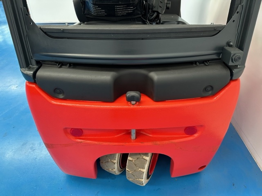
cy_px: 98
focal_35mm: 24
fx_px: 182
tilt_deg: -35.3
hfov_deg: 71.6
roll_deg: +0.9
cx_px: 131
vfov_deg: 56.8
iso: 250
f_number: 1.78
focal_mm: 6.86
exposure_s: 1/60
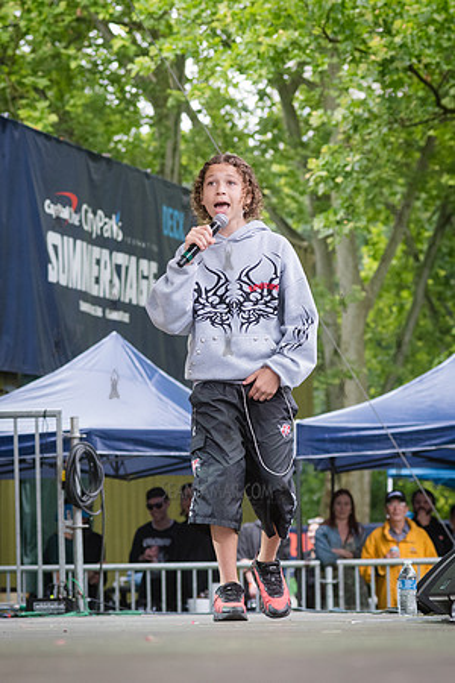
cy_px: 312
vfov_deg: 13.8
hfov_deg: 9.2
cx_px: 274
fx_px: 2826
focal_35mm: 149
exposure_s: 1/640
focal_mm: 86
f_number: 4.5
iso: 2000
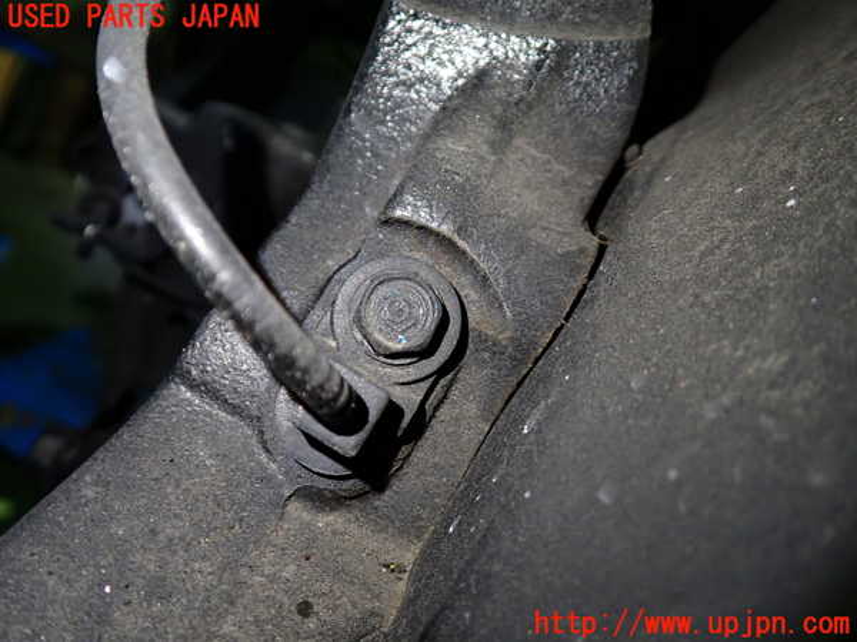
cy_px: 321
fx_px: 743
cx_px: 428
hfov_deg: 60.0
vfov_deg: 46.8
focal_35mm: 30
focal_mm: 5.4
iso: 200
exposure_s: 1/30
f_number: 2.3
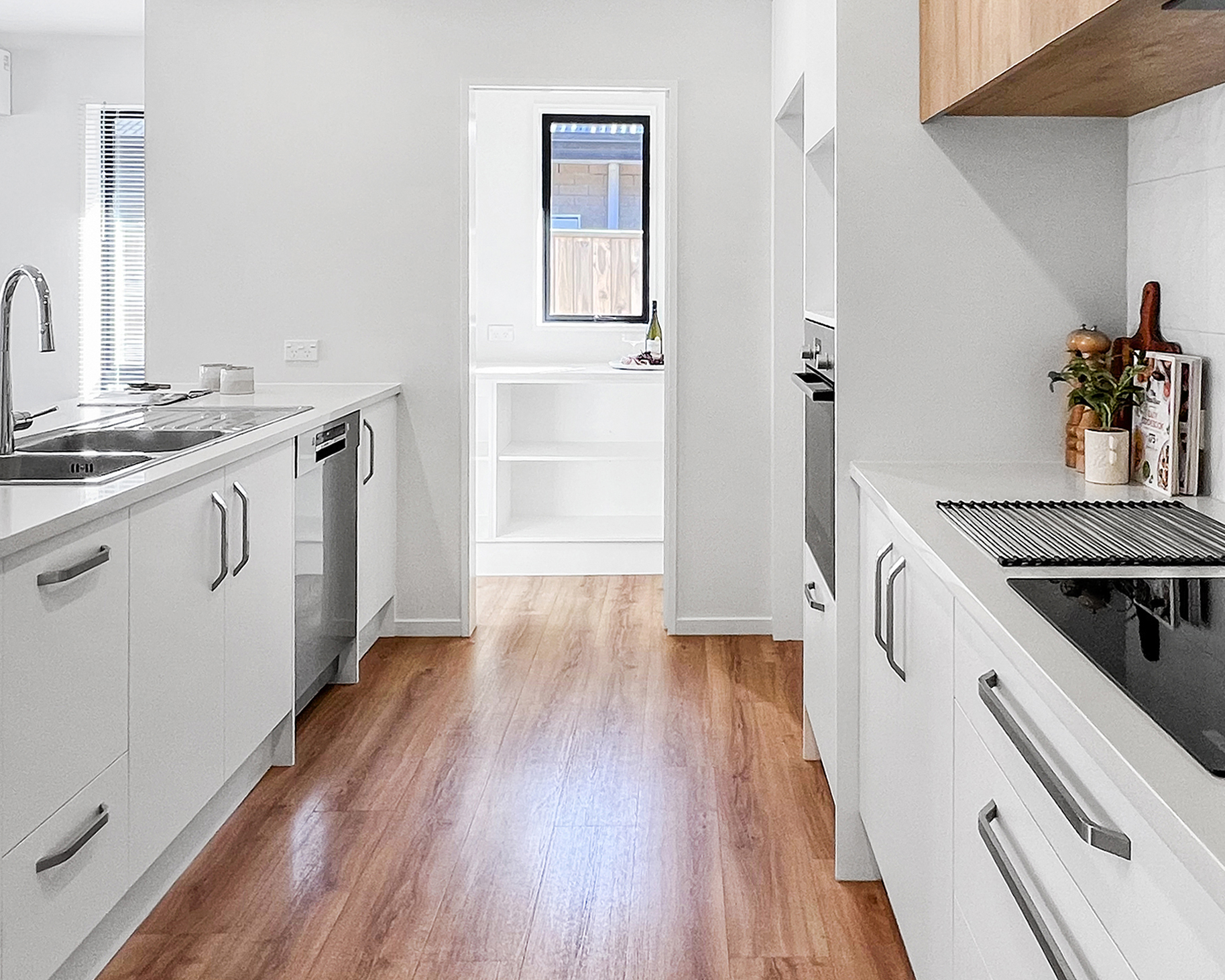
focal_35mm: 28
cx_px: 721
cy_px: 284
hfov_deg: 61.8
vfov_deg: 50.1
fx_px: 1015
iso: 50
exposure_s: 1/100
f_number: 1.8
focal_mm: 1.57
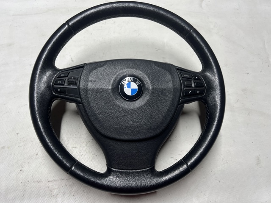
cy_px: 102
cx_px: 136
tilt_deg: -66.3
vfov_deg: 53.0
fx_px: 203
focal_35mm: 26
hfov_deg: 67.3
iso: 100
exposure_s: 1/100
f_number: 1.5
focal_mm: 5.7
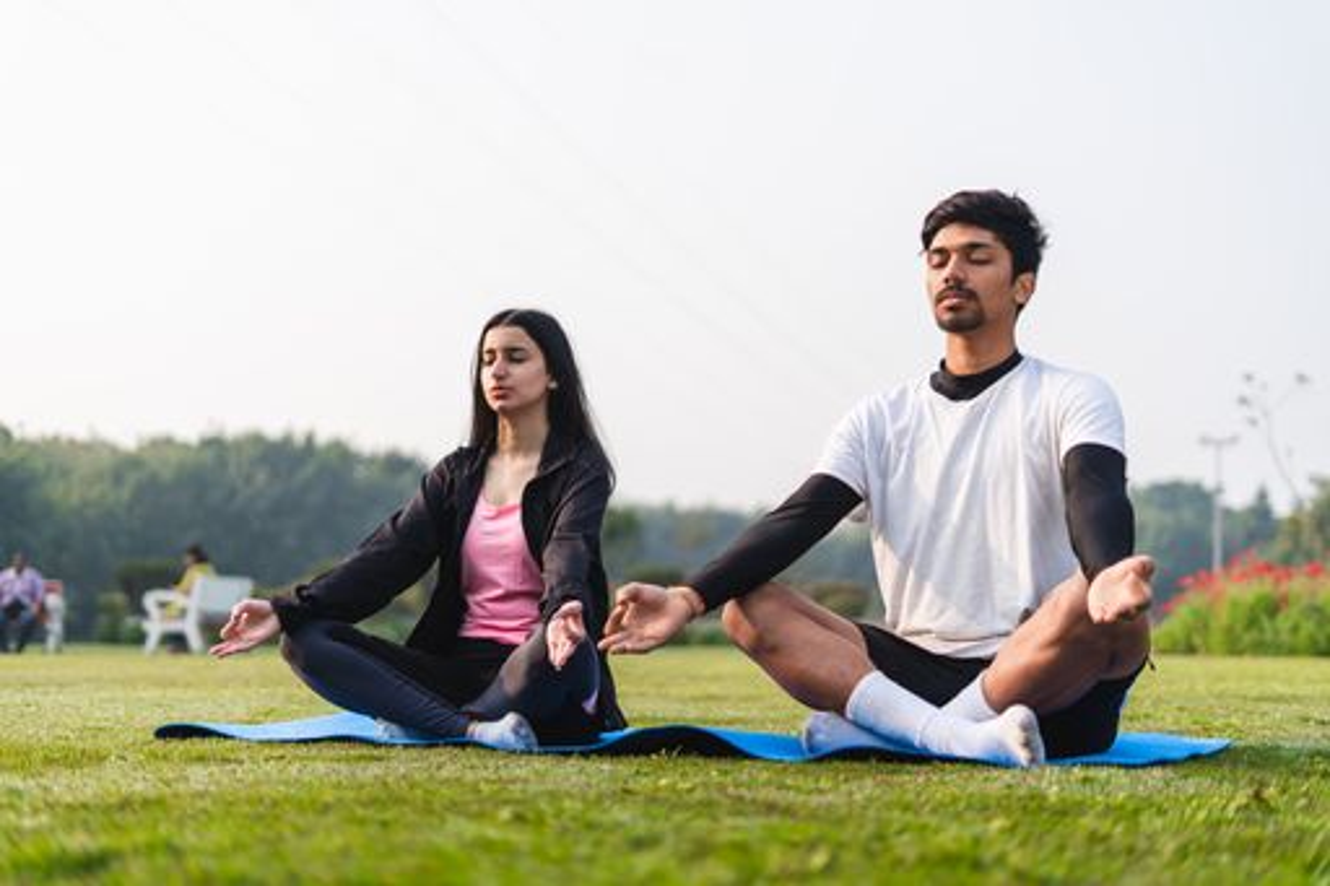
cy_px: 443
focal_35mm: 50
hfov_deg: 39.6
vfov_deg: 27.0
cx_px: 665
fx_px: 1847
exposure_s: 1/2500
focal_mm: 50
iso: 100
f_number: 1.8
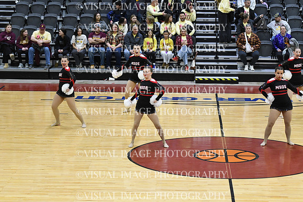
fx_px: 985
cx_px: 152
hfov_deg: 17.5
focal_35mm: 117
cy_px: 101
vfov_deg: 11.7
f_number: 2.8
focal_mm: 78
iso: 3200
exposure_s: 1/400
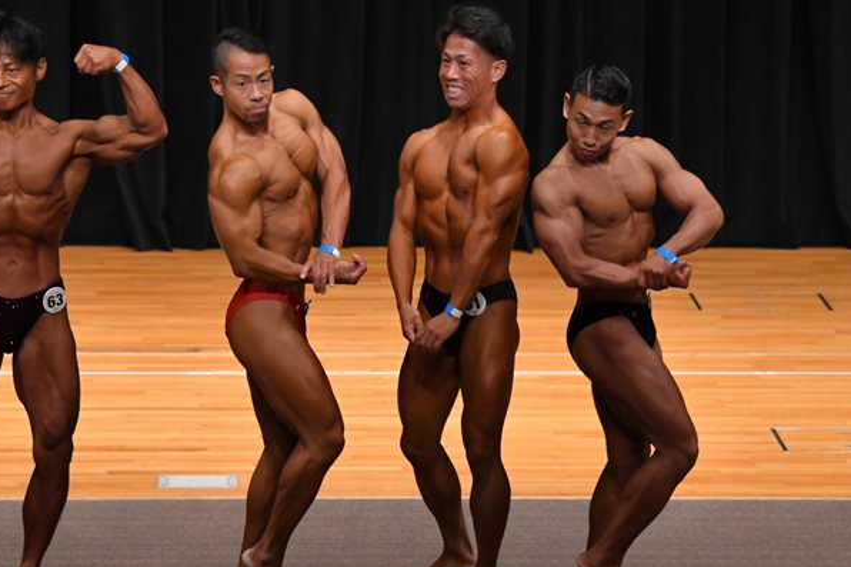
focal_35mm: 282
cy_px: 311
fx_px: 6664
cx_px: 372
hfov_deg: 7.3
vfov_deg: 4.9
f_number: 5.6
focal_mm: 145
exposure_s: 1/400
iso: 4000
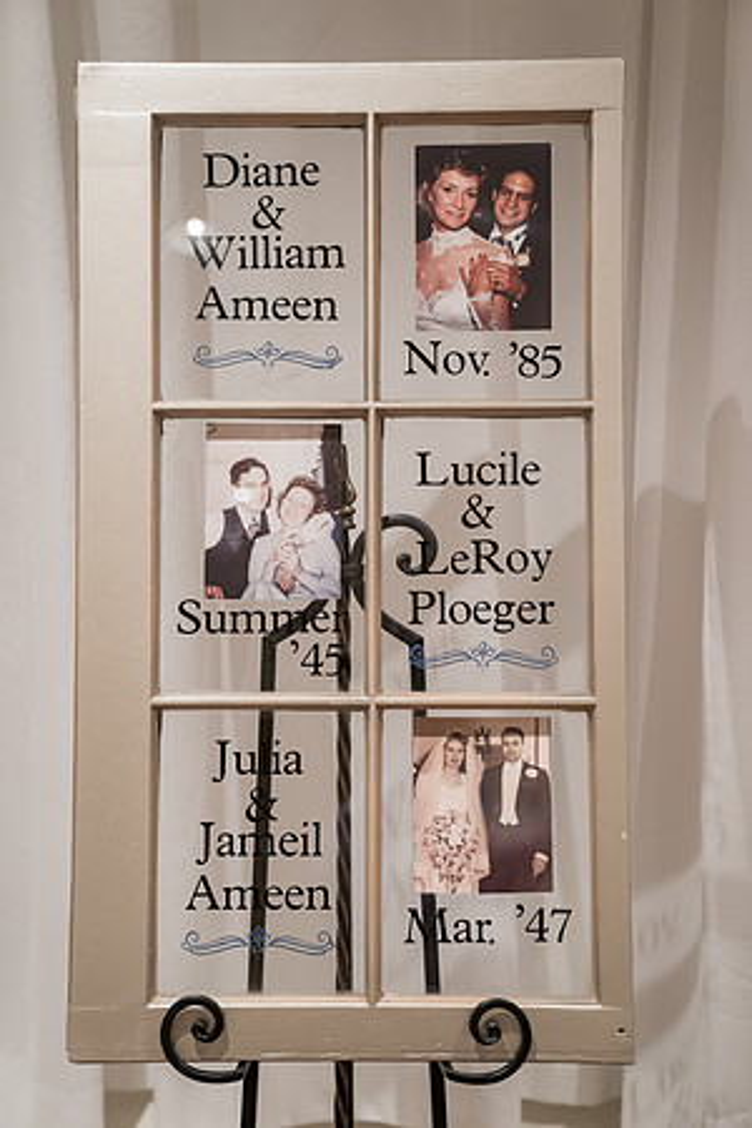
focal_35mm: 58
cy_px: 564
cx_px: 376
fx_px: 1817
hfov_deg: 23.4
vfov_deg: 34.5
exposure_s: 1/50
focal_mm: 58
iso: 2000
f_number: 2.8
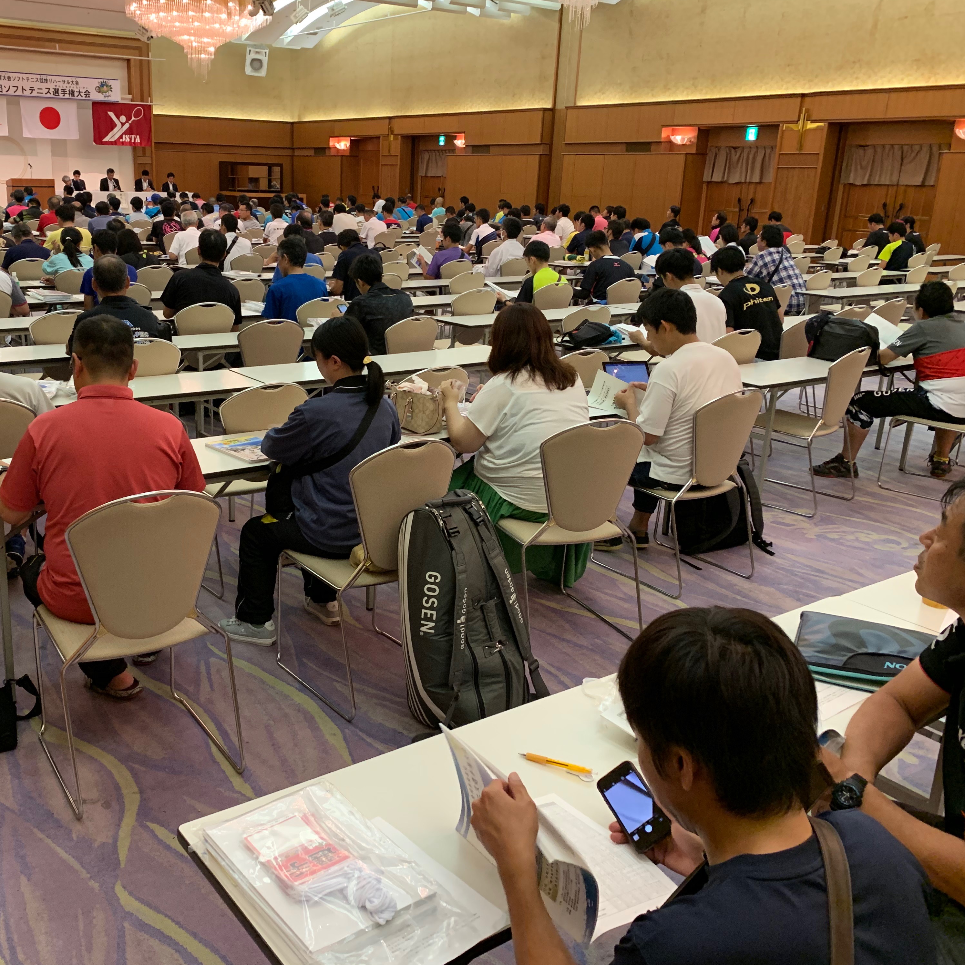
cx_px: 356
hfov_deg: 51.9
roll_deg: -1.5
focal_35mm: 31
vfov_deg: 52.5
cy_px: 479
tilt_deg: -13.7
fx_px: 978
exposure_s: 1/60
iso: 250
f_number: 1.8
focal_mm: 4.25
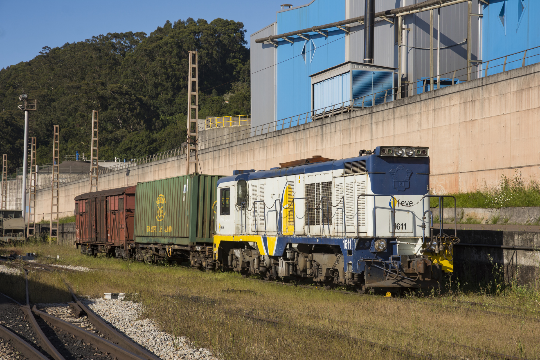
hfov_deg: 28.1
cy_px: 180
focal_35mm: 72
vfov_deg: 18.9
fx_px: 1080
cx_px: 270
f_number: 7.1
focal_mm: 48
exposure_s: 1/400
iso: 100
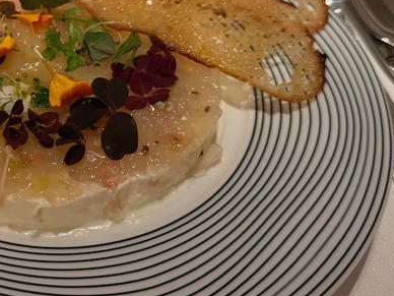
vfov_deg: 27.9
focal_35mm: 52
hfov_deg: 35.6
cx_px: 77
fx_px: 592
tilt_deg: -46.0
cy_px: 98
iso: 500
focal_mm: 6.76
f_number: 1.78
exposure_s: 1/60
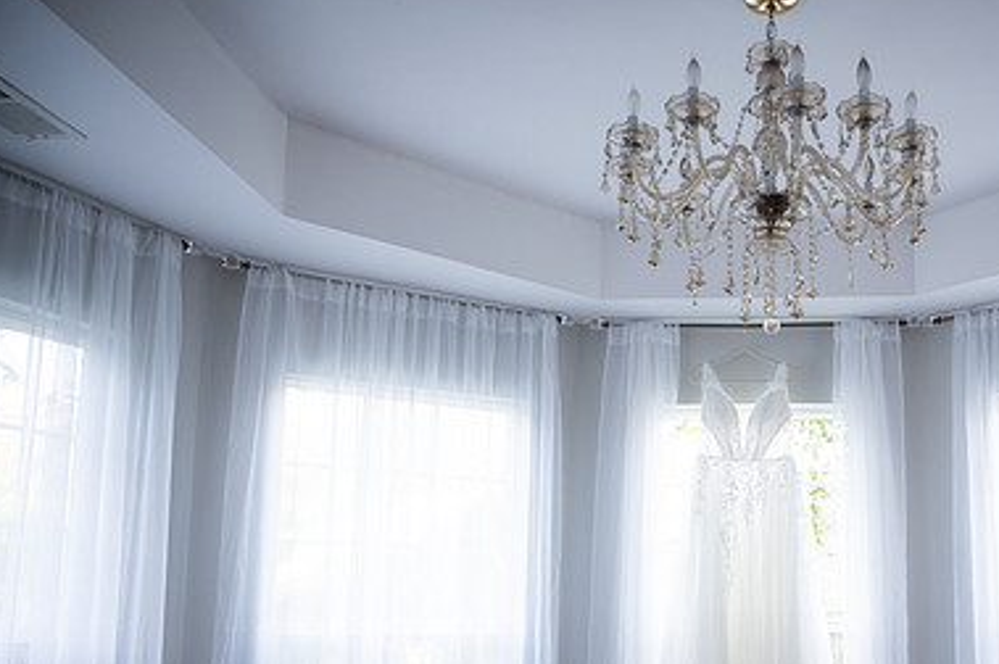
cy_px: 472
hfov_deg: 49.8
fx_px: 1026
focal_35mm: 37
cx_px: 749
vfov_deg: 35.3
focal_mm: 24
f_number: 4
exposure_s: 1/80
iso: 400
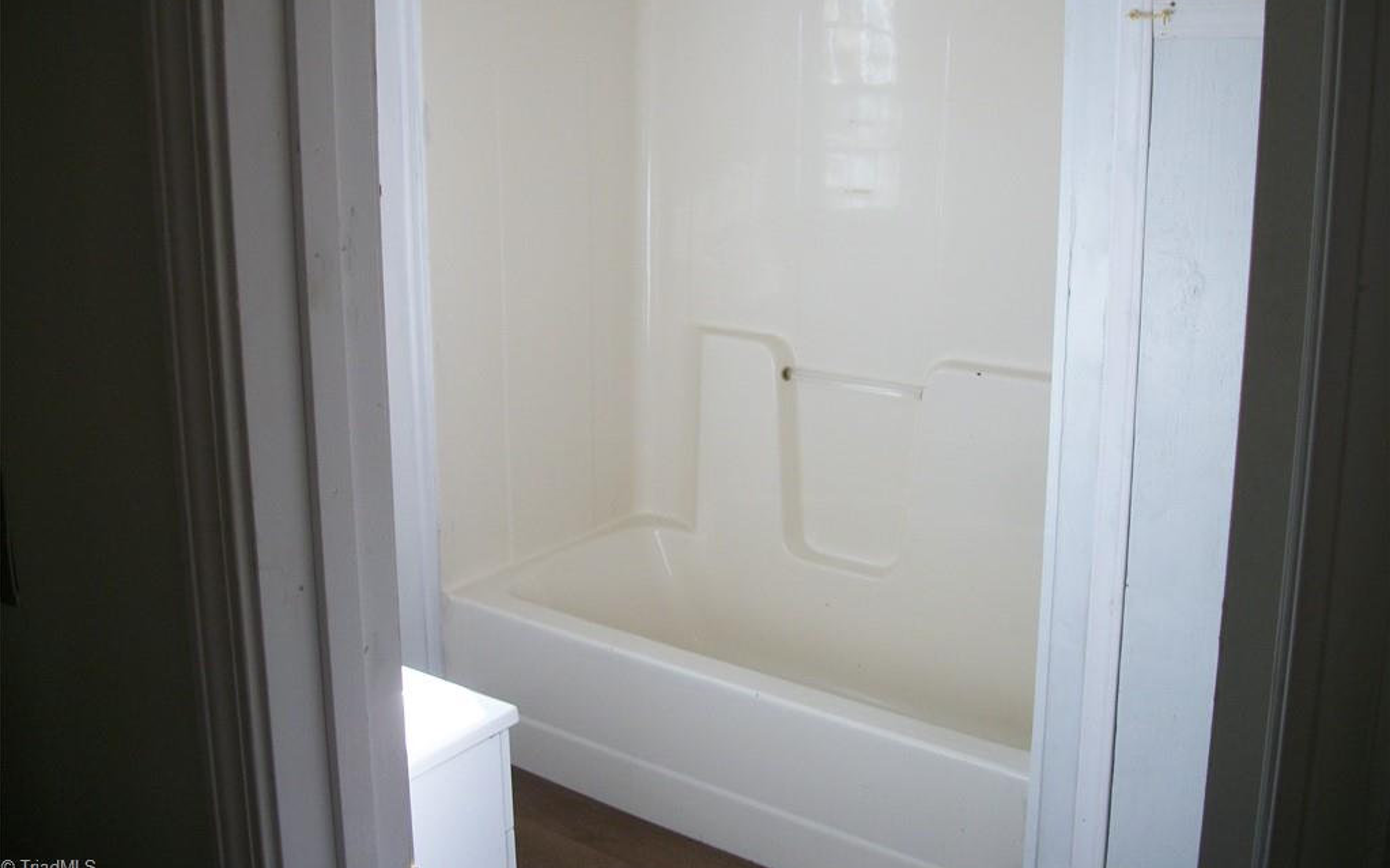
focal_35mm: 34
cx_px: 695
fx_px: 1288
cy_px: 358
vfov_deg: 37.1
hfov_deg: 56.7
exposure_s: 1/80
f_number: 2.9
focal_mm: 5.7
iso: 80
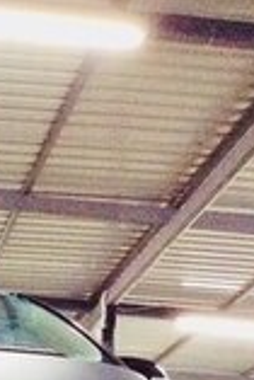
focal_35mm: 105
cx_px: -167
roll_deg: +0.3
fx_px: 1109
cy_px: 537
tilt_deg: +4.4
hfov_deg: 12.2
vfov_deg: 17.8
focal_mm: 3.3
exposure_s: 1/25
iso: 200
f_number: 2.4
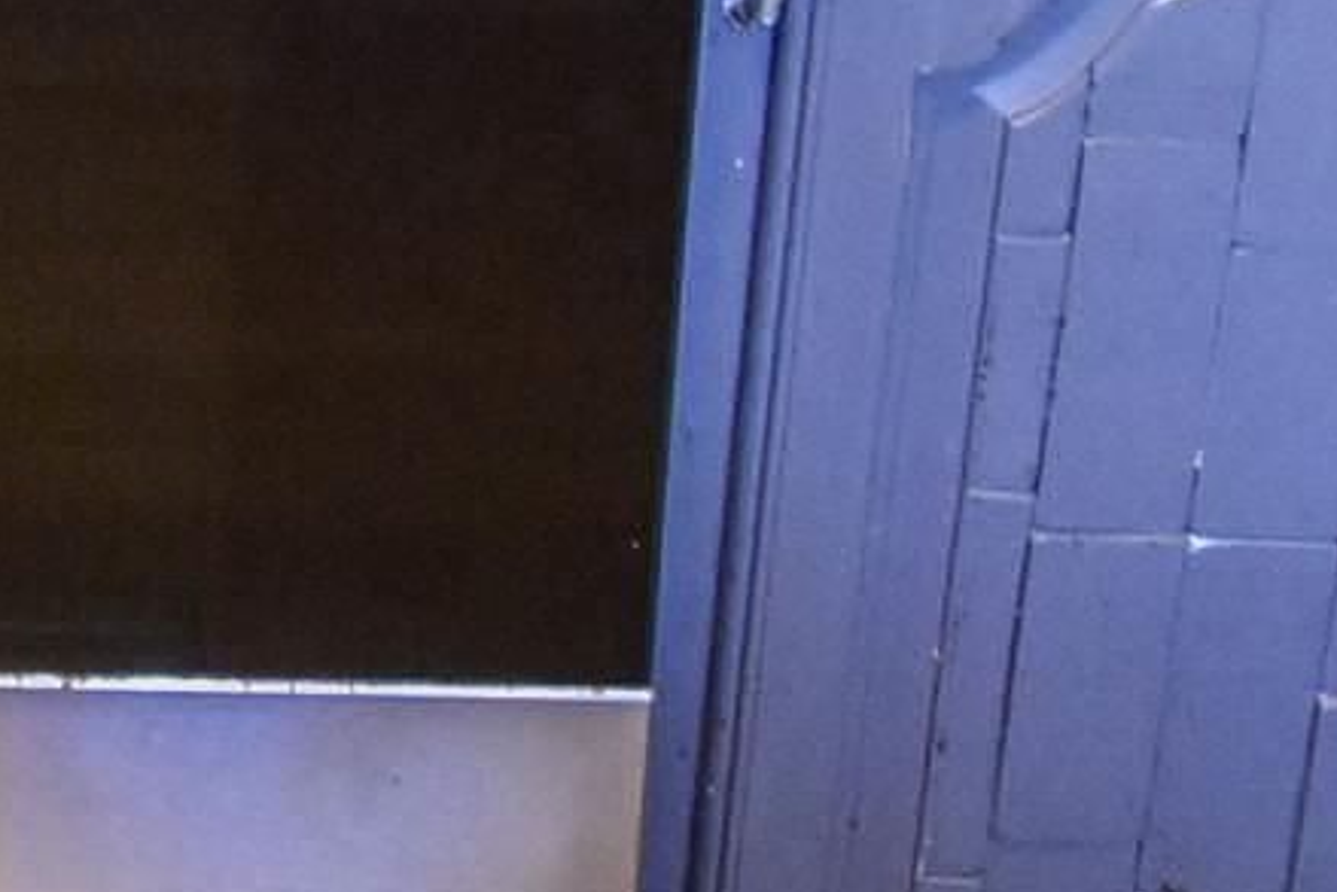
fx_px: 3901
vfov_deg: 11.3
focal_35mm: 105
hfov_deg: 18.4
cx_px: -305
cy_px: -1084
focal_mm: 10
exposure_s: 1/15
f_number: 4.5
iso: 1600
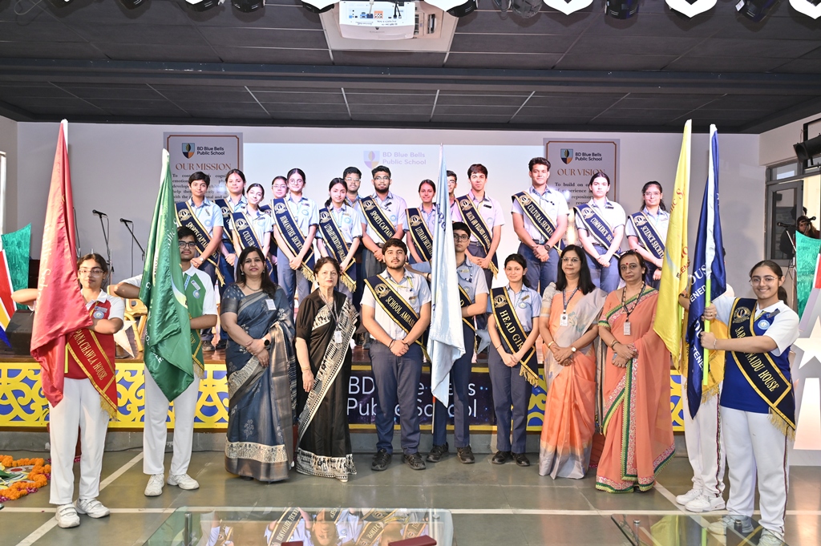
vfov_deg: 42.9
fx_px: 695
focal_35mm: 30
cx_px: 410
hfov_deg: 61.1
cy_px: 273
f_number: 4
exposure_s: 1/125
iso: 800
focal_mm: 30.5
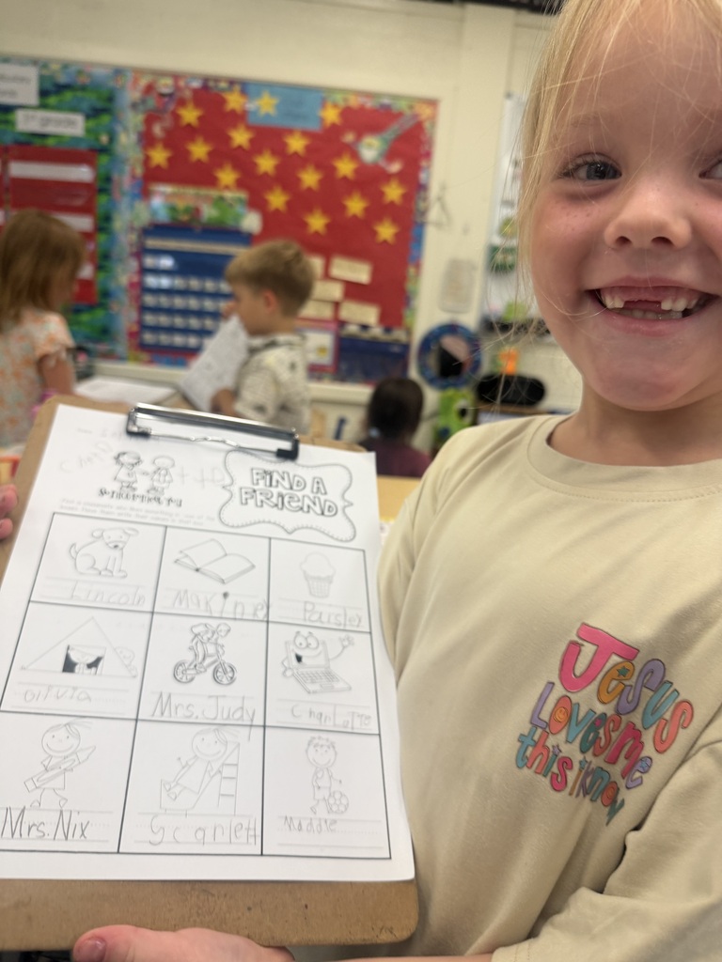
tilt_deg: -13.0
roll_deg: -6.4
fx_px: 667
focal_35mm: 24
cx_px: 361
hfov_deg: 56.8
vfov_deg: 71.6
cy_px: 481
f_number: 1.78
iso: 125
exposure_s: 1/120
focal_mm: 6.76
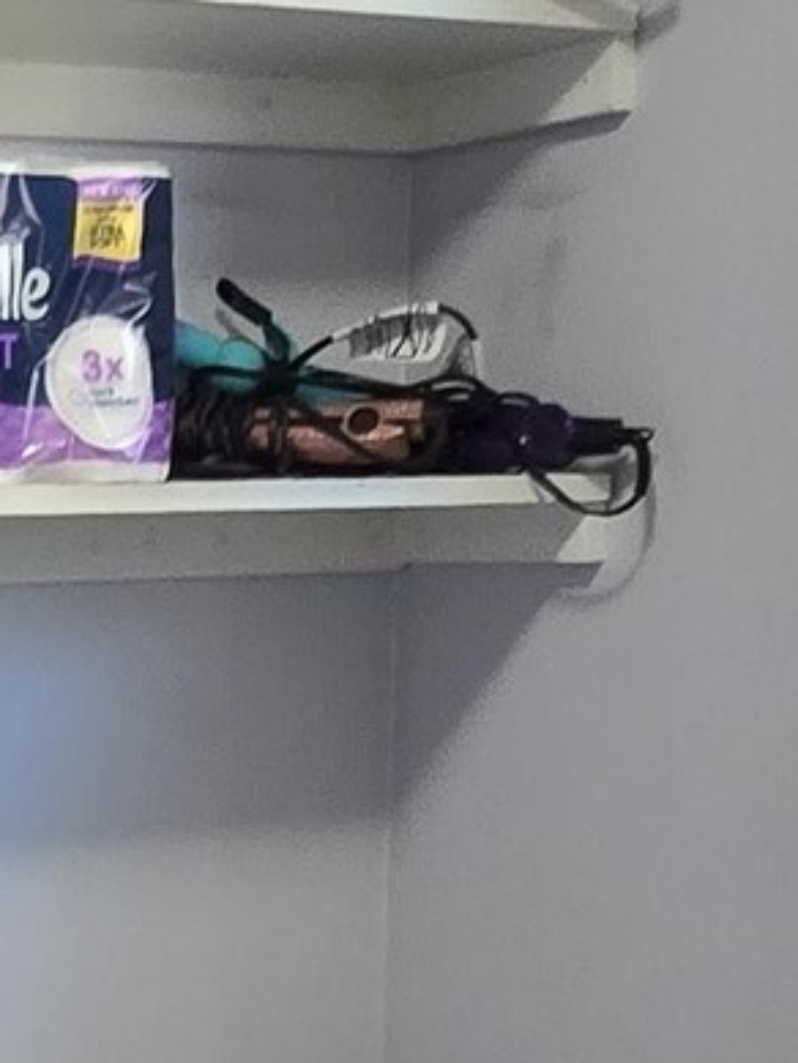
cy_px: 1265
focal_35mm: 77
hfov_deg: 18.2
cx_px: -164
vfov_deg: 23.3
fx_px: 2365
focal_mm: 1.7
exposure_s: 1/60
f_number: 2.2
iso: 200
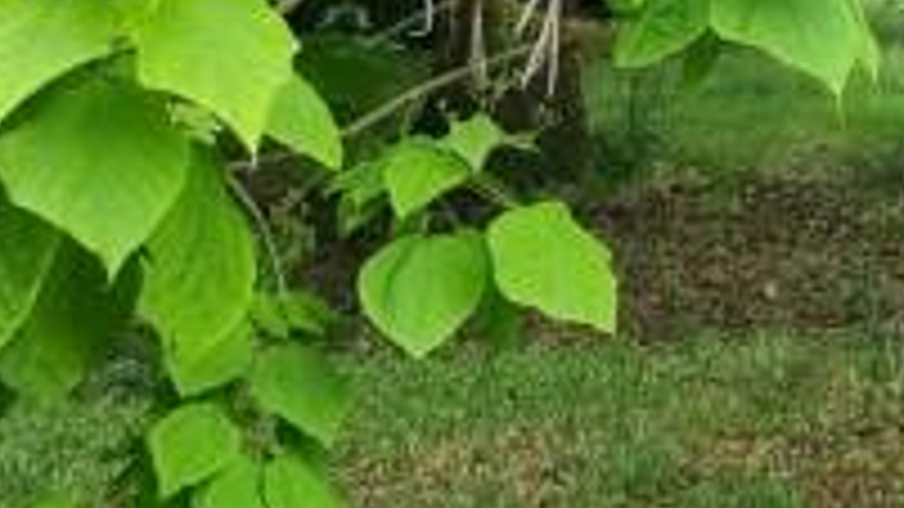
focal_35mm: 113
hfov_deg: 17.5
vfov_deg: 10.3
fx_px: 2708
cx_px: 1259
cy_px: -283
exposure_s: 1/169
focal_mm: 5.4
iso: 50
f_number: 1.8
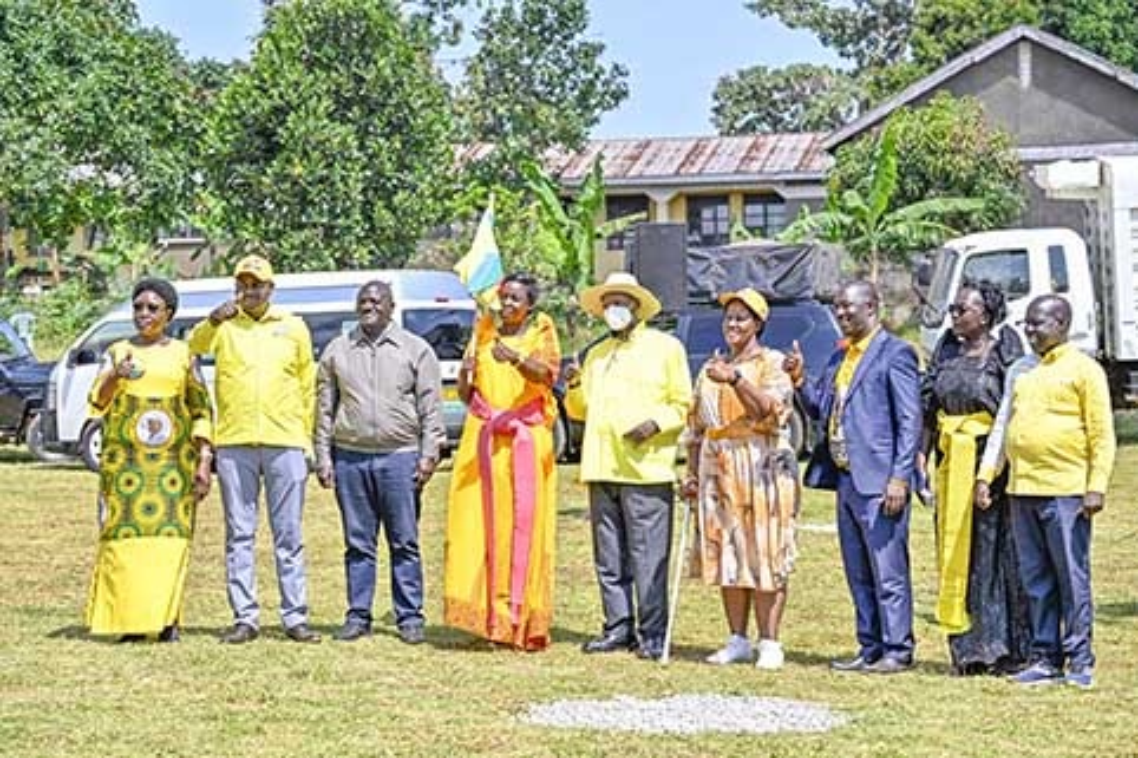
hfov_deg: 20.4
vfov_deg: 13.7
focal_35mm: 100
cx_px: 569
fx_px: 3160
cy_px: 379
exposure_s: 1/1600
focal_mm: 100
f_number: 7.1
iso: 720
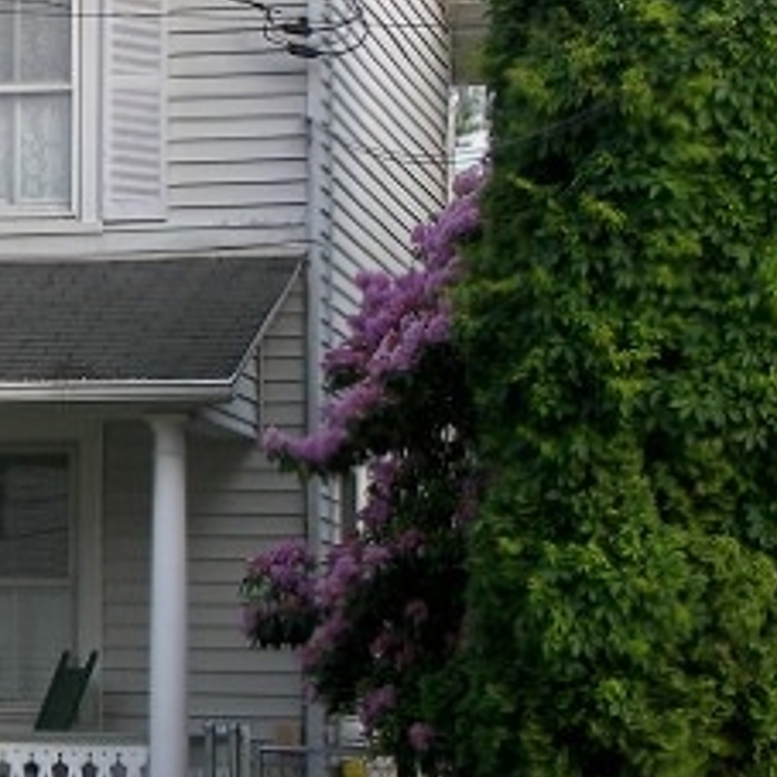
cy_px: 366
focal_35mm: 156
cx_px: -435
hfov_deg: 10.7
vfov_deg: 11.2
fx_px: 3962
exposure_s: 1/200
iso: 50
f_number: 3.6
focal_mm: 10.5
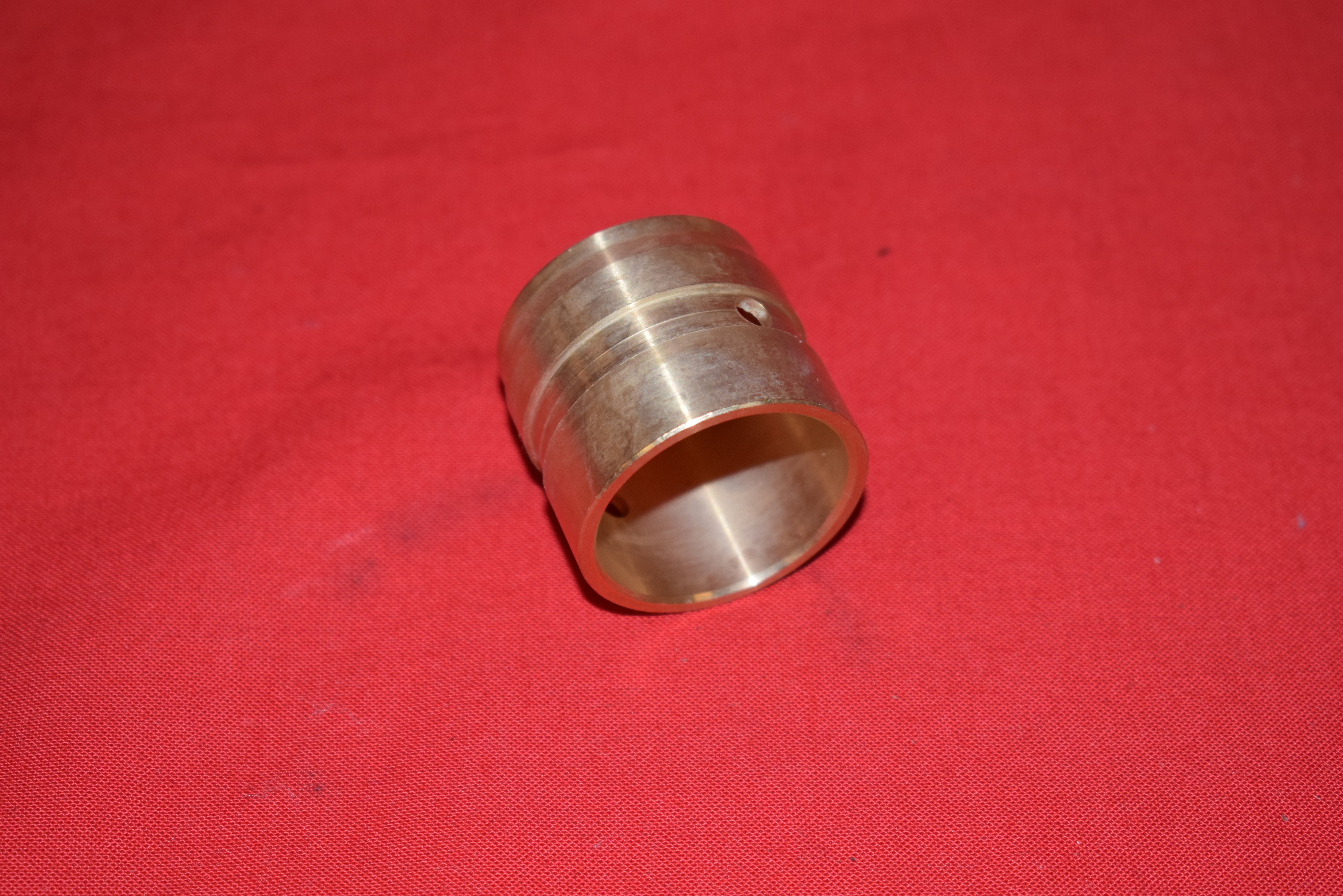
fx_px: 3078
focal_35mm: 82
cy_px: 448
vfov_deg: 16.6
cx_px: 672
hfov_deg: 24.6
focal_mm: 55
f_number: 5.6
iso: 640
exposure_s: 1/125
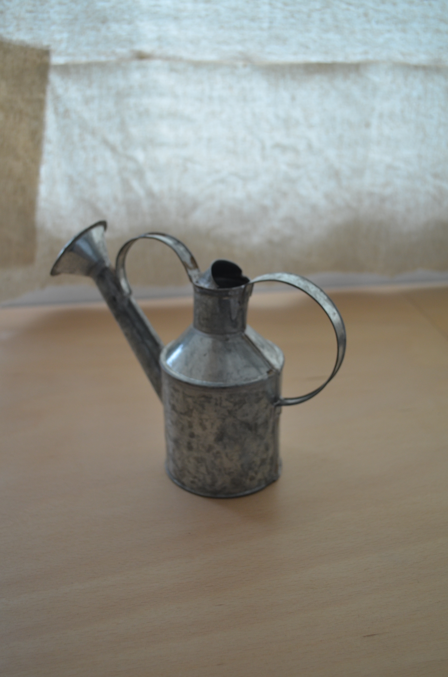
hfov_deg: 36.7
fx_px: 675
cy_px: 338
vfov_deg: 53.2
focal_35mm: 36
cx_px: 224
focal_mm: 24
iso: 400
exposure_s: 1/60
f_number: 4
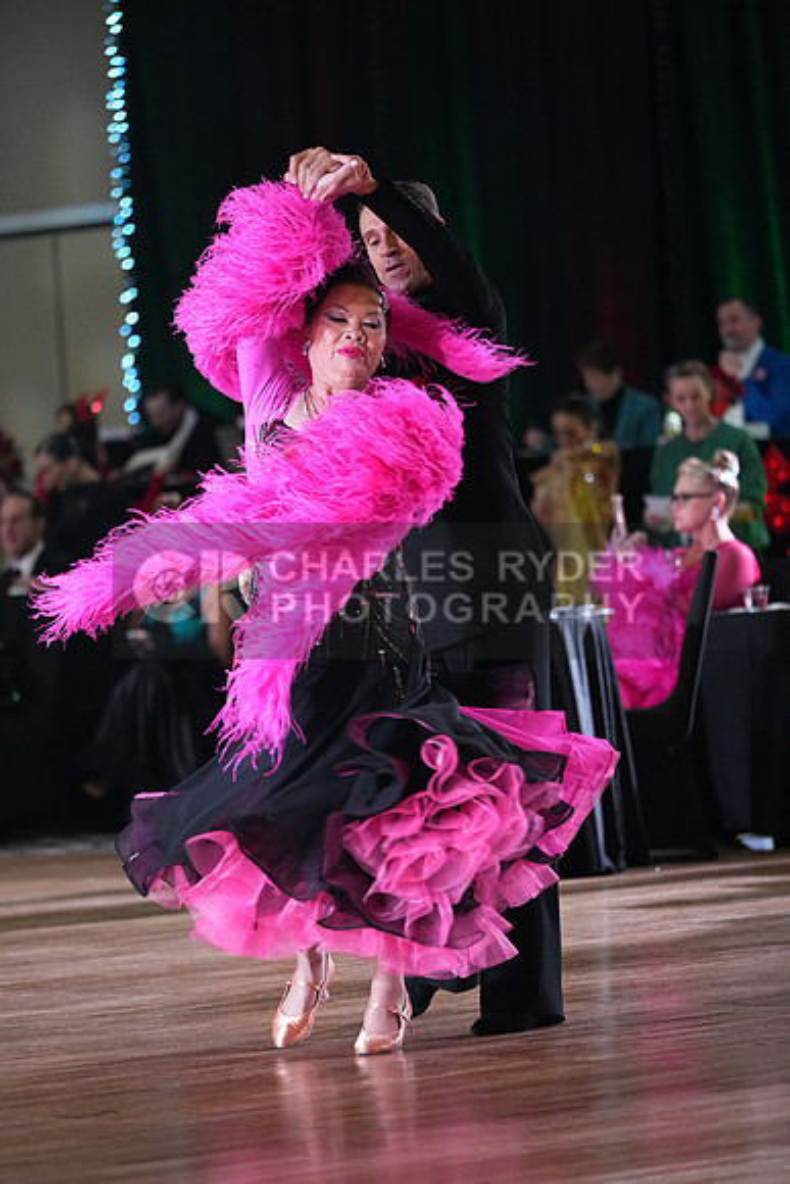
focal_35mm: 200
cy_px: 592
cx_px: 395
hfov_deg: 6.9
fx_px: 6579
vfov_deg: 10.3
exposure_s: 1/400
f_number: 4
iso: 6400
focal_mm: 200
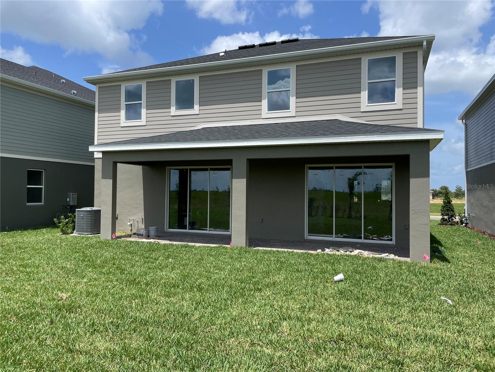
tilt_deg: +1.8
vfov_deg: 53.1
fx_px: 372
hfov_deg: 67.3
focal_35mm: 26
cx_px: 248
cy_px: 186
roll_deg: -0.8
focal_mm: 4.2
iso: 32
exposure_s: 1/3125
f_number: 1.6
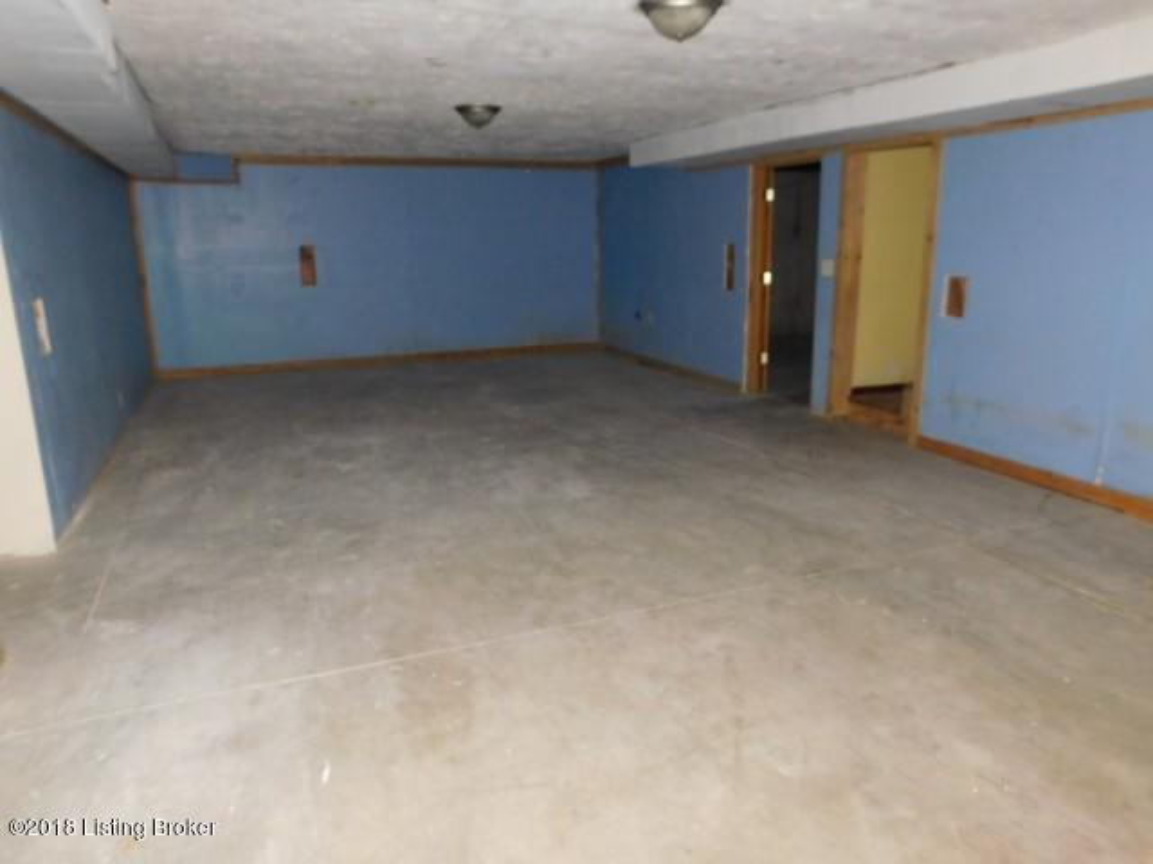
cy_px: 432
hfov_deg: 71.6
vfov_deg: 56.8
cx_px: 576
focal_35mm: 24
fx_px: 799
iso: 320
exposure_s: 1/30
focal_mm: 4.1
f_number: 3
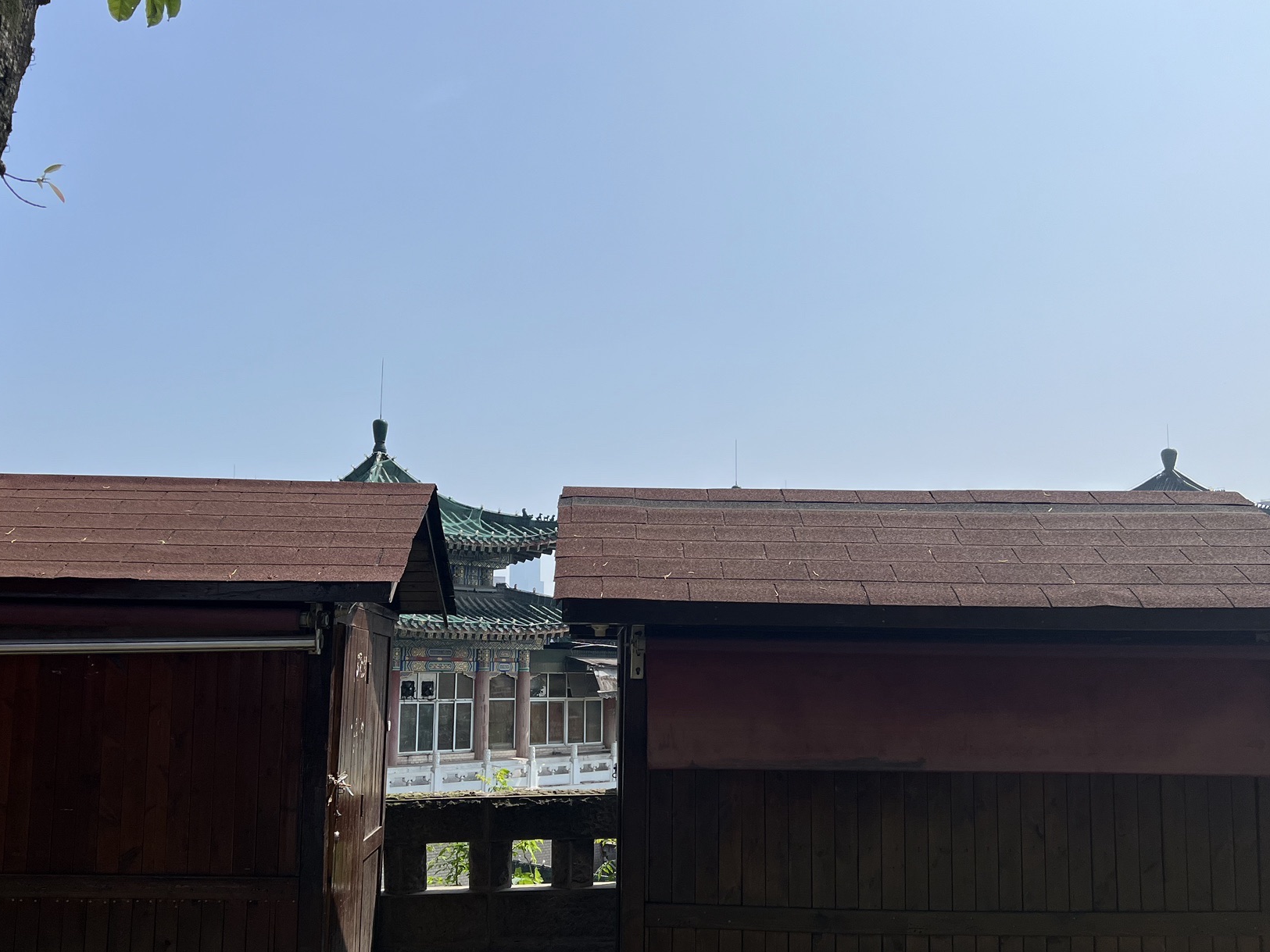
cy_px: 542
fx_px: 1174
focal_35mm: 32
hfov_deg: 56.8
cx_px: 588
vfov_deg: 44.1
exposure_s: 1/7463
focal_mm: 5.7
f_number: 1.5
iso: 50
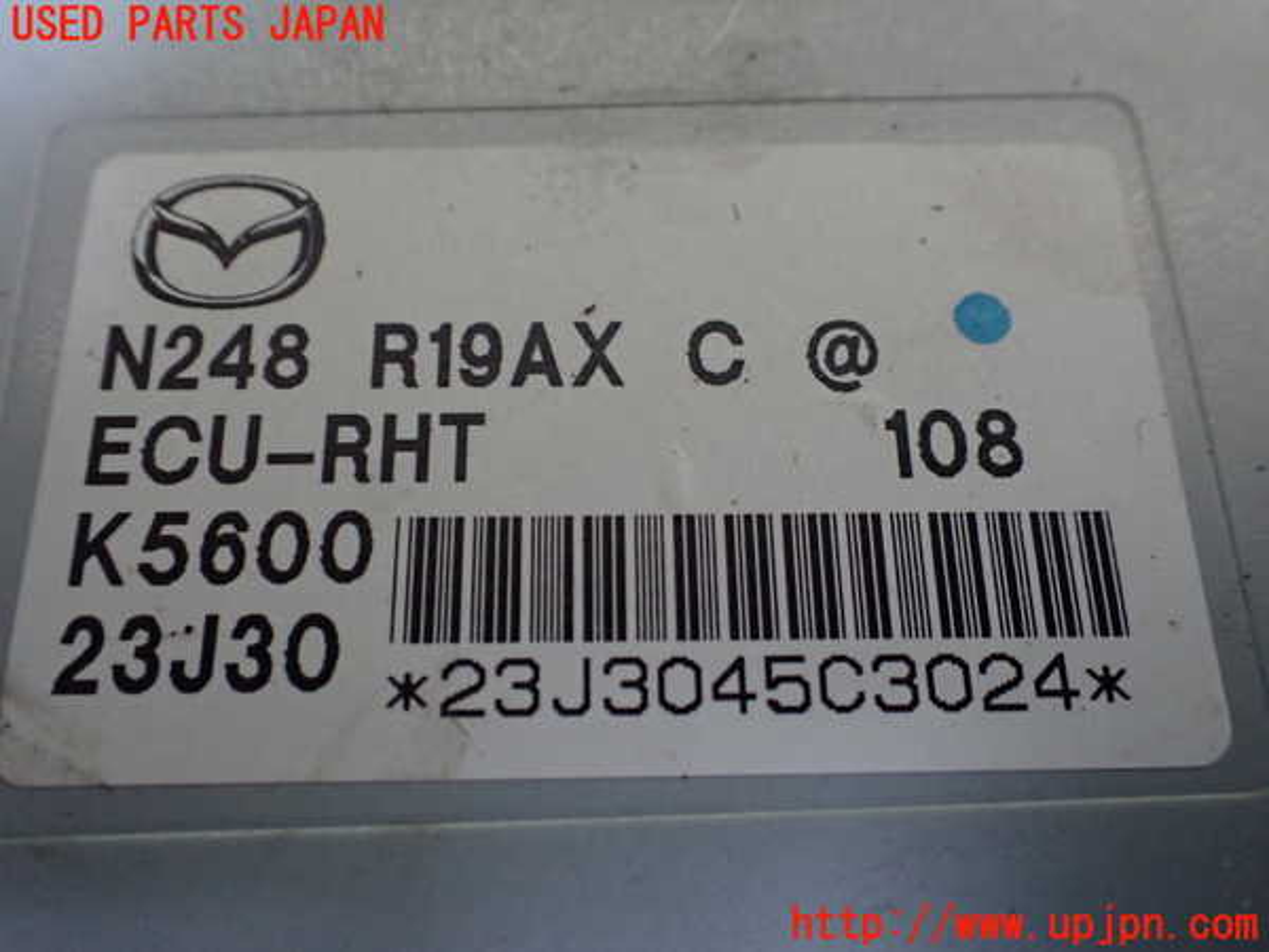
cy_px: 476
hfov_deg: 60.0
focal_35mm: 30
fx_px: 1100
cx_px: 634
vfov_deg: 46.8
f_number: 2.3
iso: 800
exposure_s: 1/80
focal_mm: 5.4
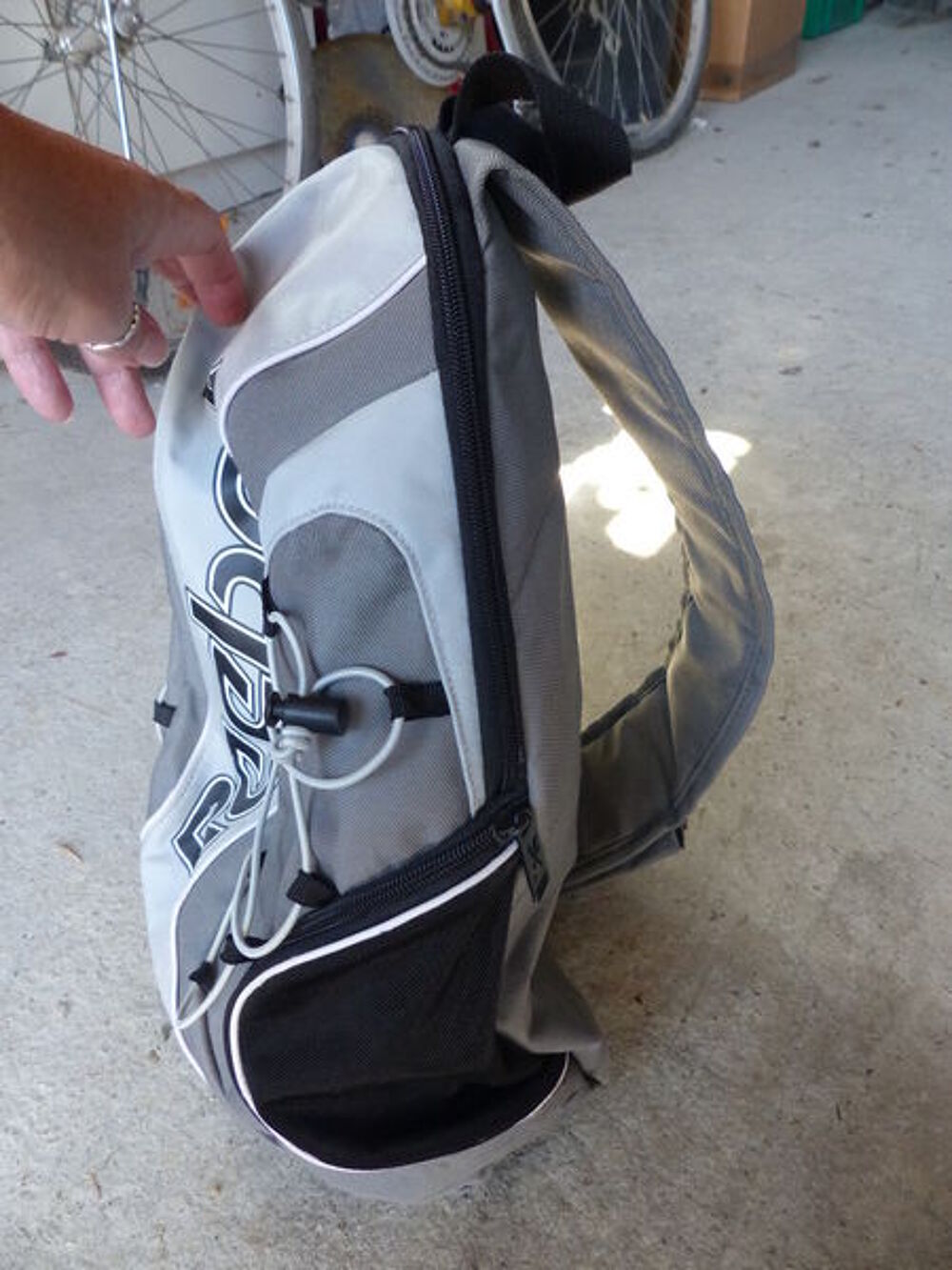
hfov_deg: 54.9
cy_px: 635
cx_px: 476
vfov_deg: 69.4
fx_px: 917
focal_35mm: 25
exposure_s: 1/60
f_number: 2.8
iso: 400
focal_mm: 4.5
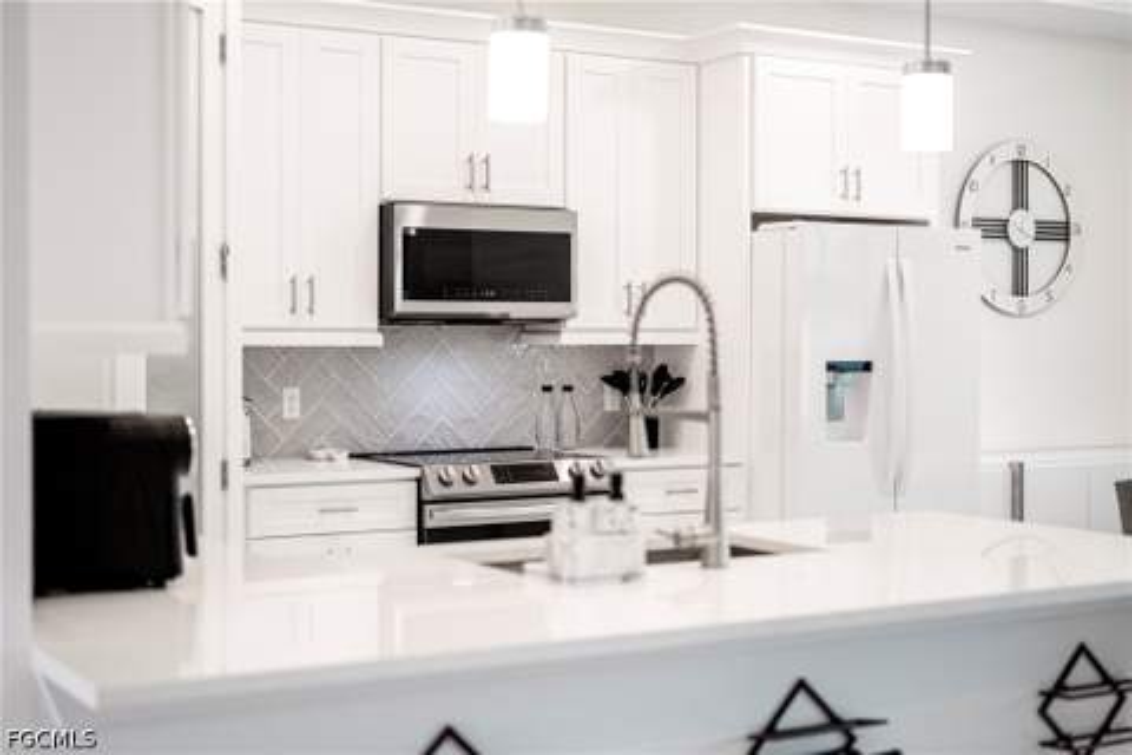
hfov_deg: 39.6
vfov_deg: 27.0
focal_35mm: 50
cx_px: 566
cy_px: 378
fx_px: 1572
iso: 250
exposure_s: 1/250
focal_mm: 50
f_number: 1.8
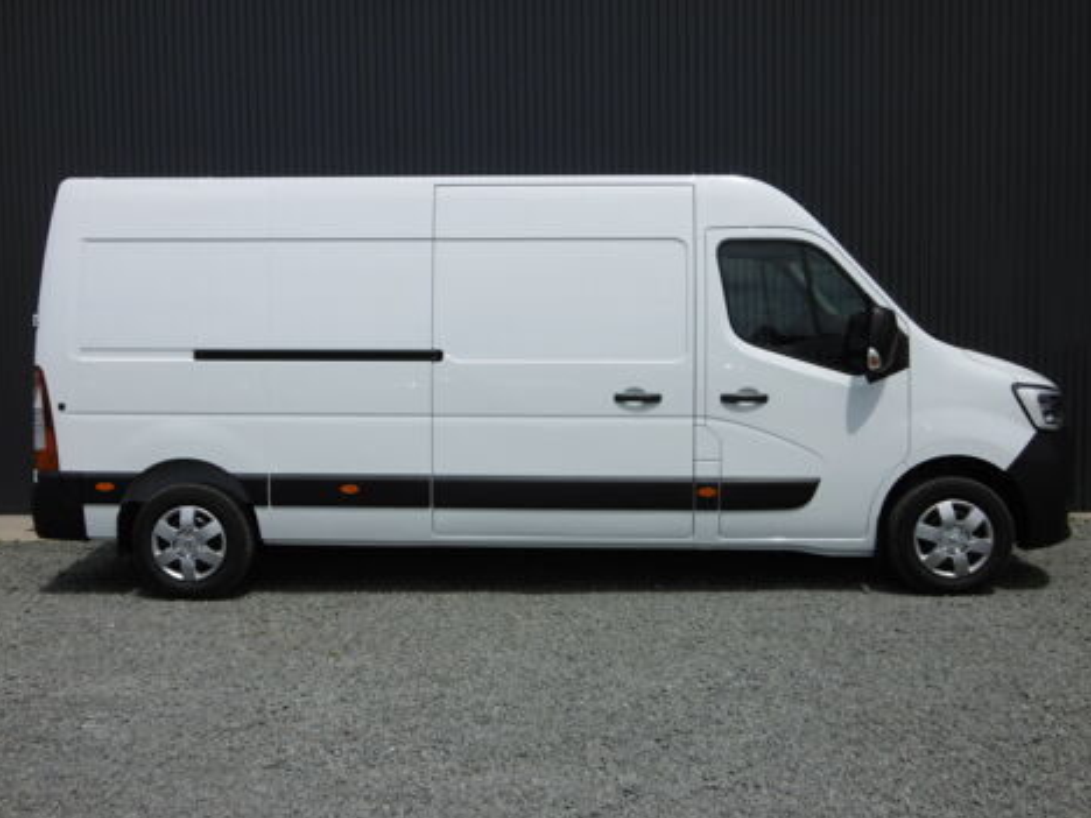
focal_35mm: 39
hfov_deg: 47.9
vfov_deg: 36.8
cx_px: 543
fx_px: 1229
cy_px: 417
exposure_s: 1/320
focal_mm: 6.8
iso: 100
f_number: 9.3
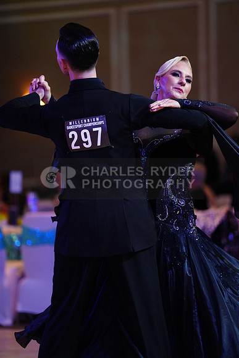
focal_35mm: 180
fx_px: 1791
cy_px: 179
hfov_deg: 7.6
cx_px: 120
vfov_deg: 11.4
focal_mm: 180
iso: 2500
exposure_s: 1/500
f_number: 2.8
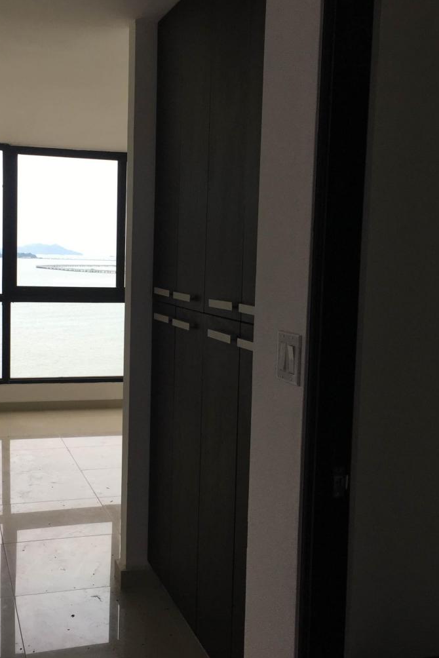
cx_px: 154
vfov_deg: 47.4
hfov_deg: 32.4
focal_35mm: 41
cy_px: 334
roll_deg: -1.0
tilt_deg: -6.0
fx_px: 749
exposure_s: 1/120
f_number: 2.2
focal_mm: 4.15
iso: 40
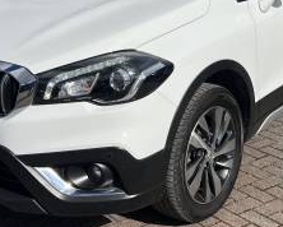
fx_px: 612
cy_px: 57
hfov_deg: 26.0
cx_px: 131
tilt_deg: -10.7
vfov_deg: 20.8
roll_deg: +4.6
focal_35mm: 73
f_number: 1.5
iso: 50
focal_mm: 5.7
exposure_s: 1/8696
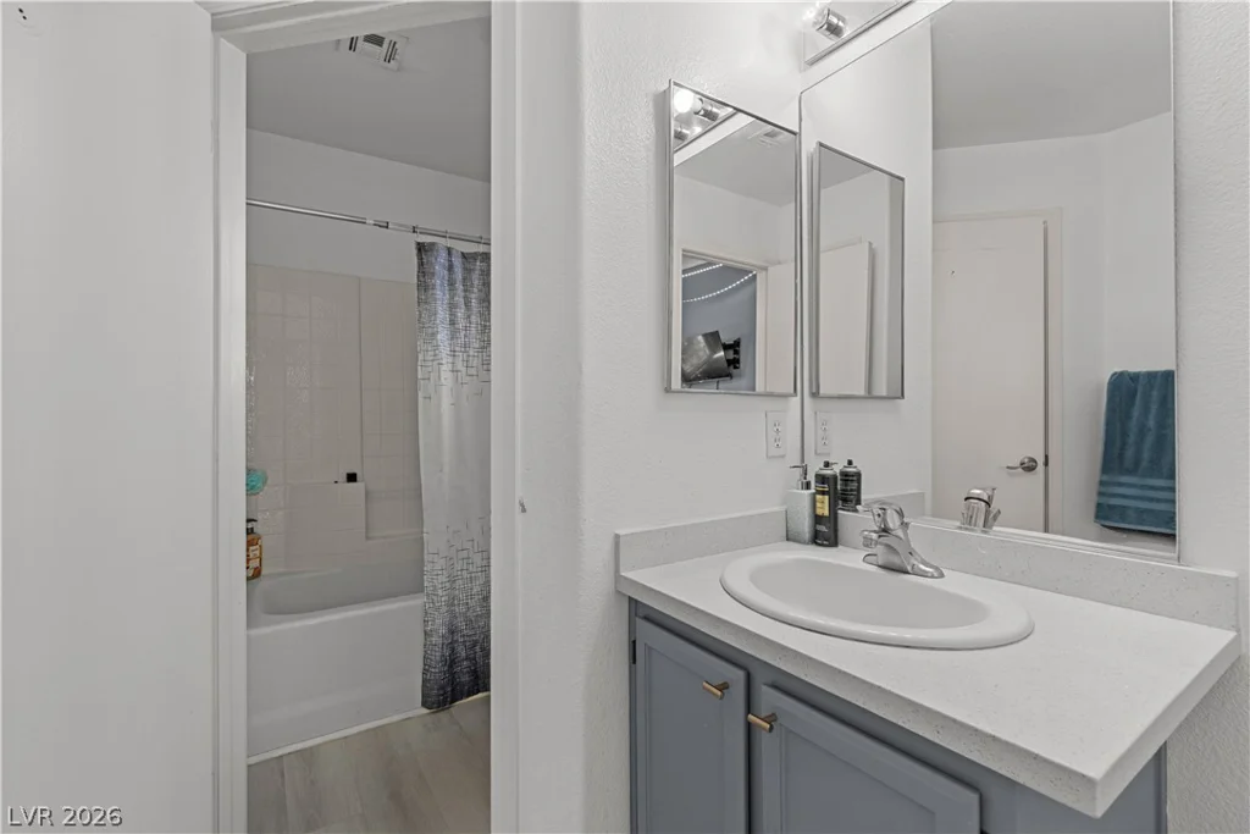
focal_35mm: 15
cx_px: 625
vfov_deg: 77.3
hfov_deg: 100.4
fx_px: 521
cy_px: 417
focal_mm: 10
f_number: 8
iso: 400
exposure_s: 1/15
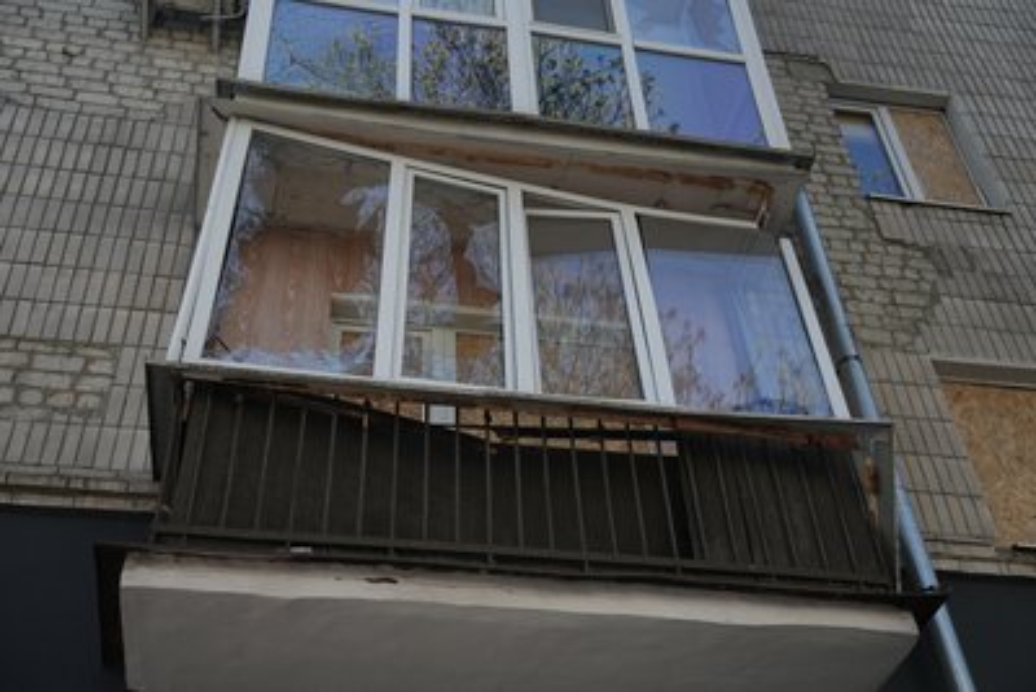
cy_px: 346
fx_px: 1238
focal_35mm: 43
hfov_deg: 45.4
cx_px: 518
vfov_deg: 31.2
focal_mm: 43
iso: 500
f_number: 2.8
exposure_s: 1/320
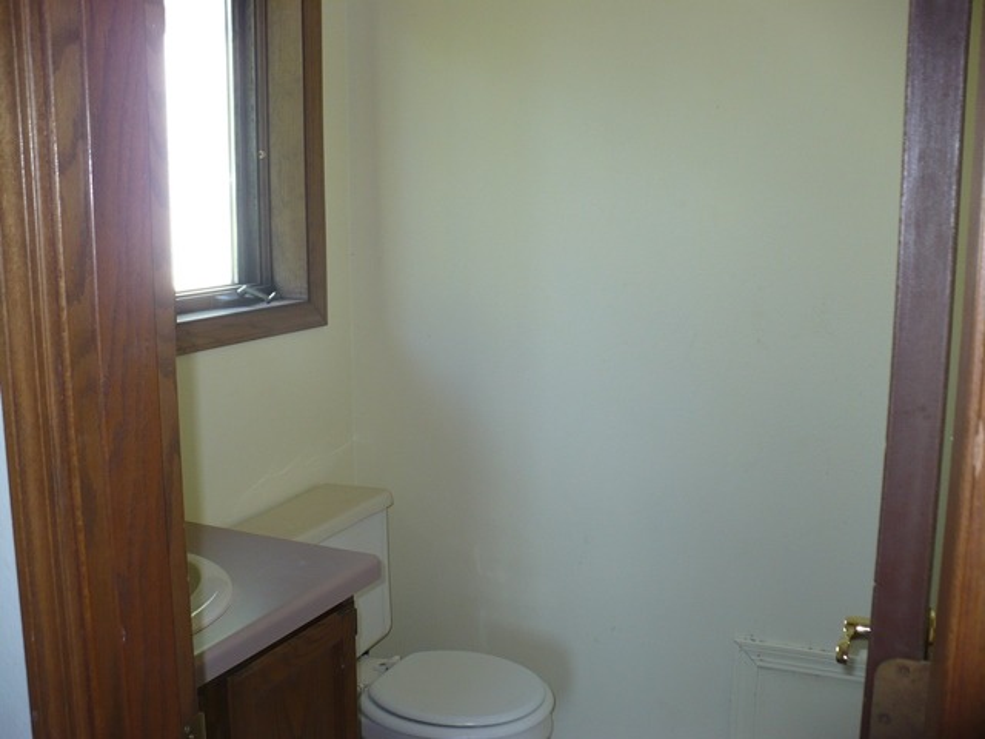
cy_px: 370
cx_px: 492
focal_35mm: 37
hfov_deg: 50.1
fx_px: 1053
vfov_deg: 38.7
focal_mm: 6.1
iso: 100
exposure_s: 1/30
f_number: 2.8
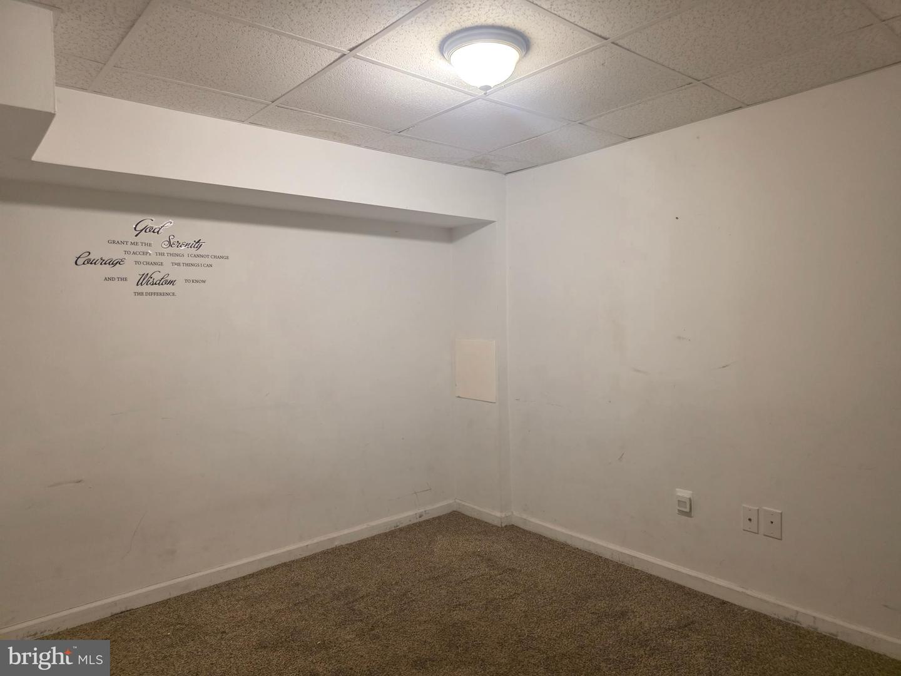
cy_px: 338
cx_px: 450
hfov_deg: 73.9
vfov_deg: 58.9
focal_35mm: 23
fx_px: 599
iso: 800
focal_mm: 6.3
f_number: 1.7
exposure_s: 1/120
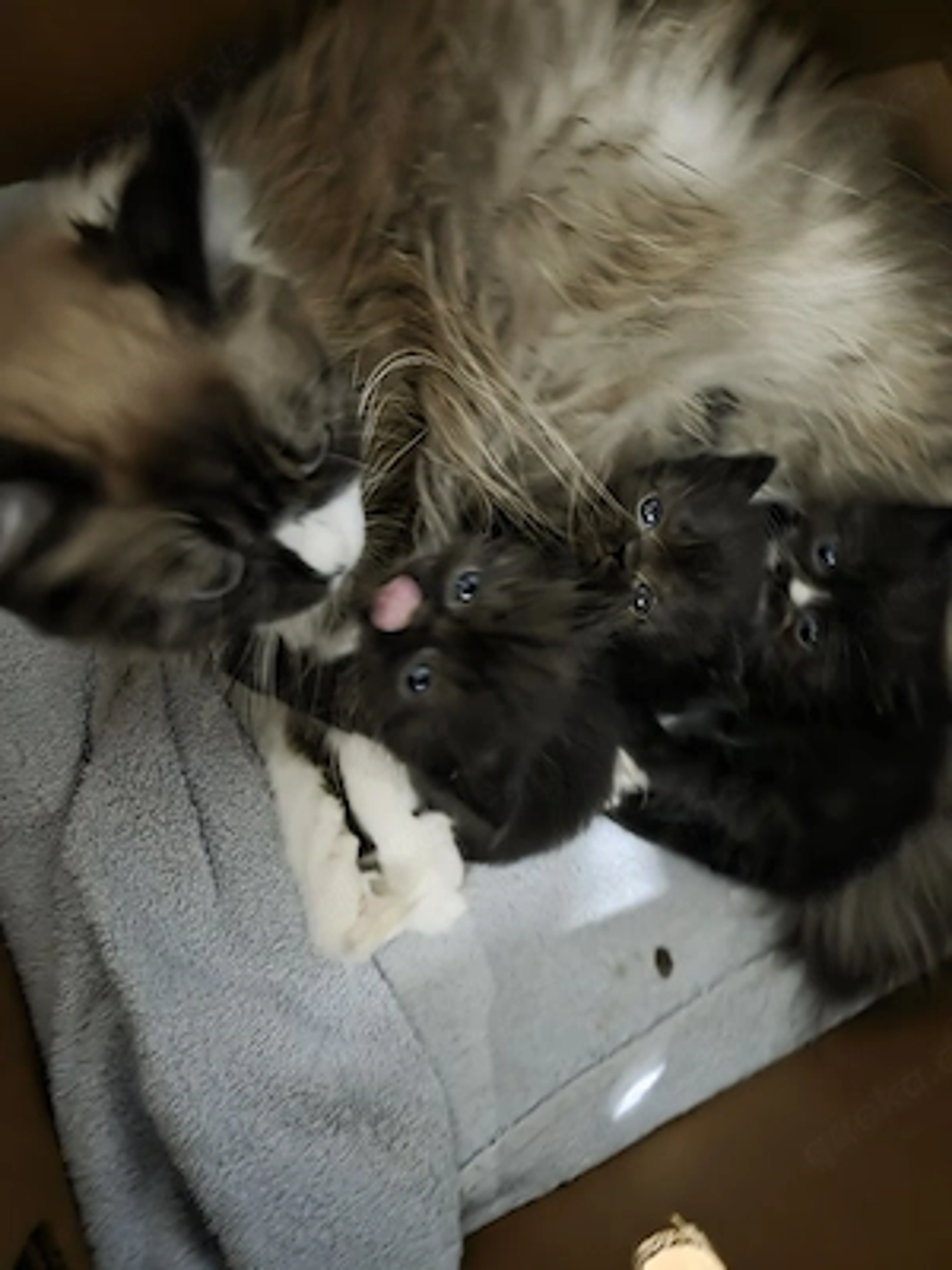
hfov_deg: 58.9
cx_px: 476
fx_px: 843
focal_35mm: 23
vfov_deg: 73.9
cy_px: 635
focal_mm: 6.3
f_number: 1.7
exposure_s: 1/14.3
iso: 3200
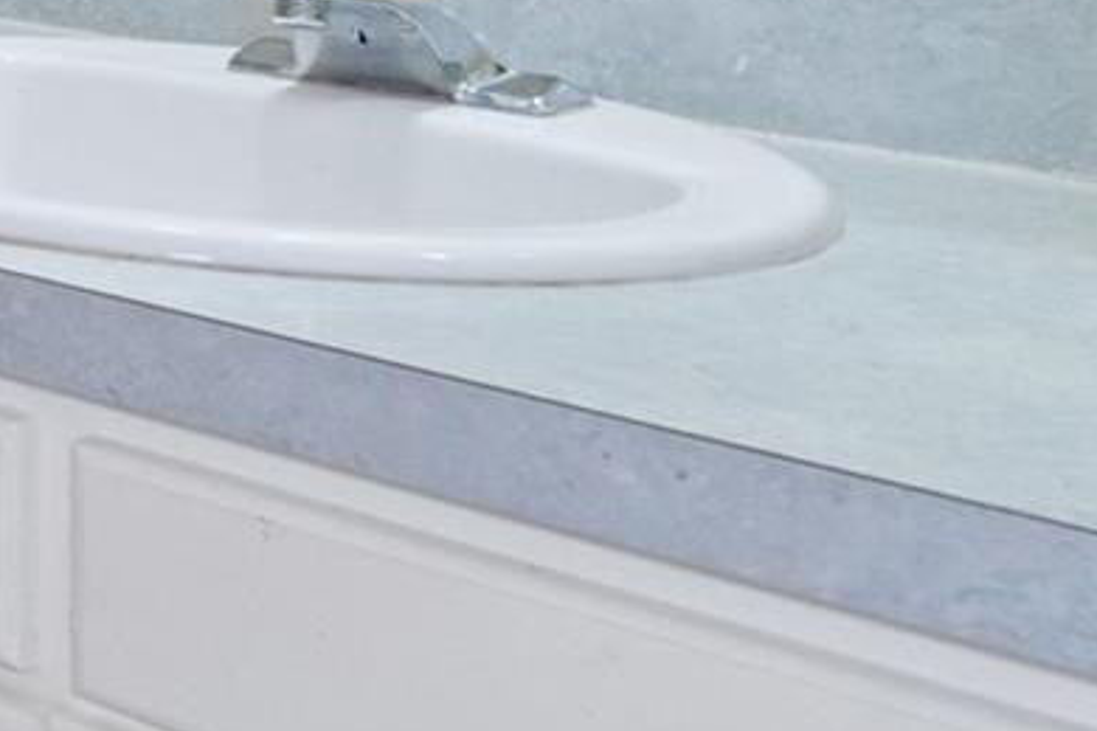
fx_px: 2439
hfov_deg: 17.5
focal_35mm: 80
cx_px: -1131
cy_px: -343
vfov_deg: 15.8
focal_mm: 13
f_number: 8
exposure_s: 1/1.25
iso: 640
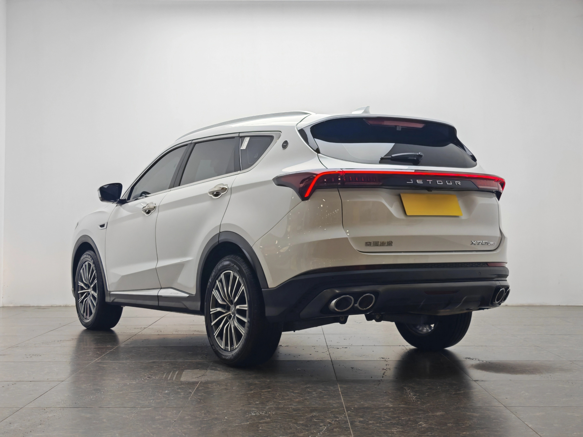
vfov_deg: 26.1
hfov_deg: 34.3
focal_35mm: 56
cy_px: 218
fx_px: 943
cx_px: 292
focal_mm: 7.62
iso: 64
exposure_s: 1/130
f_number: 1.6
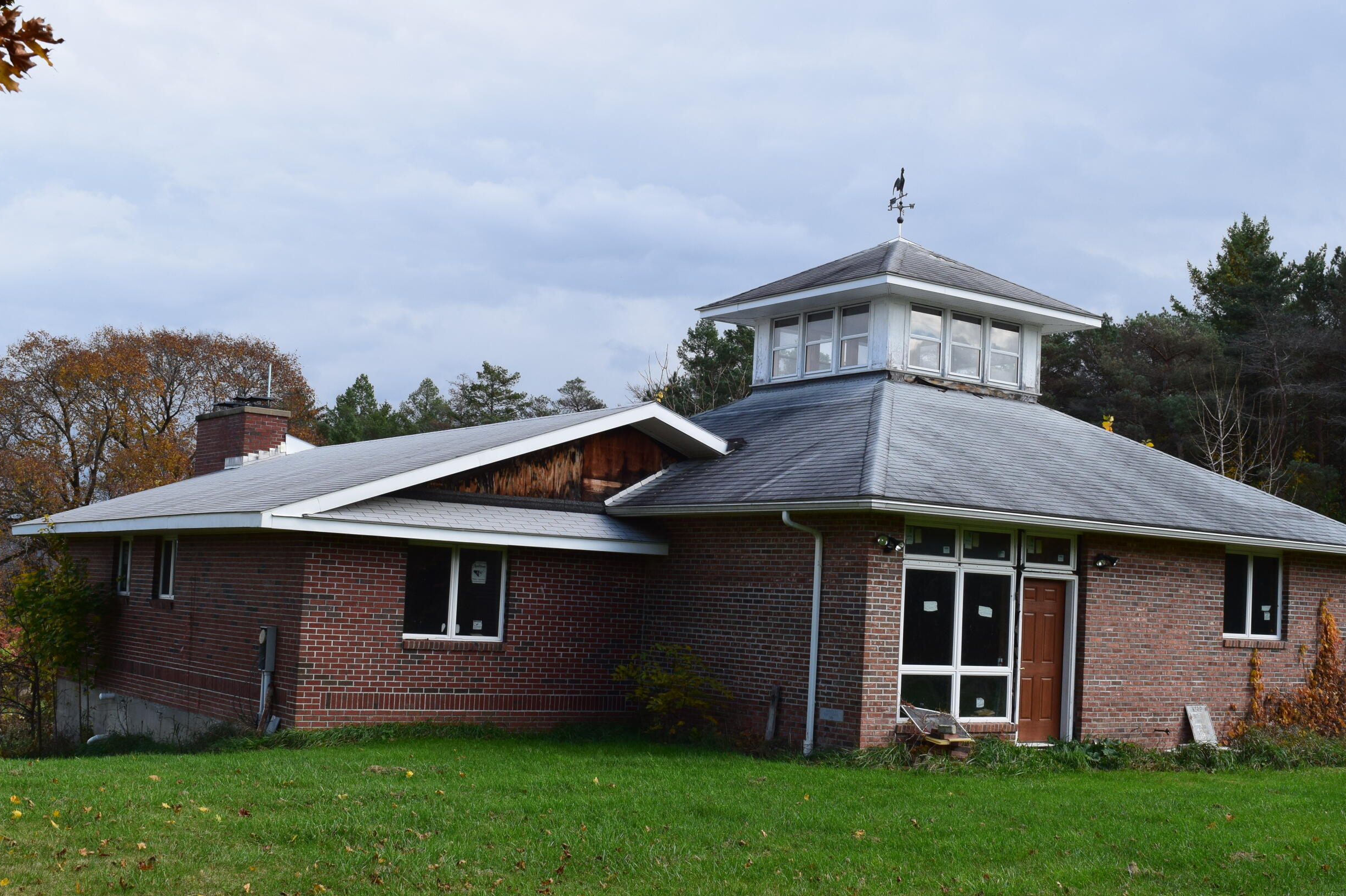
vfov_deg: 30.5
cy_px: 508
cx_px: 713
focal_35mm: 44
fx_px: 1645
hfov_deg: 44.5
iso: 400
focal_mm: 24
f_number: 10
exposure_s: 1/320
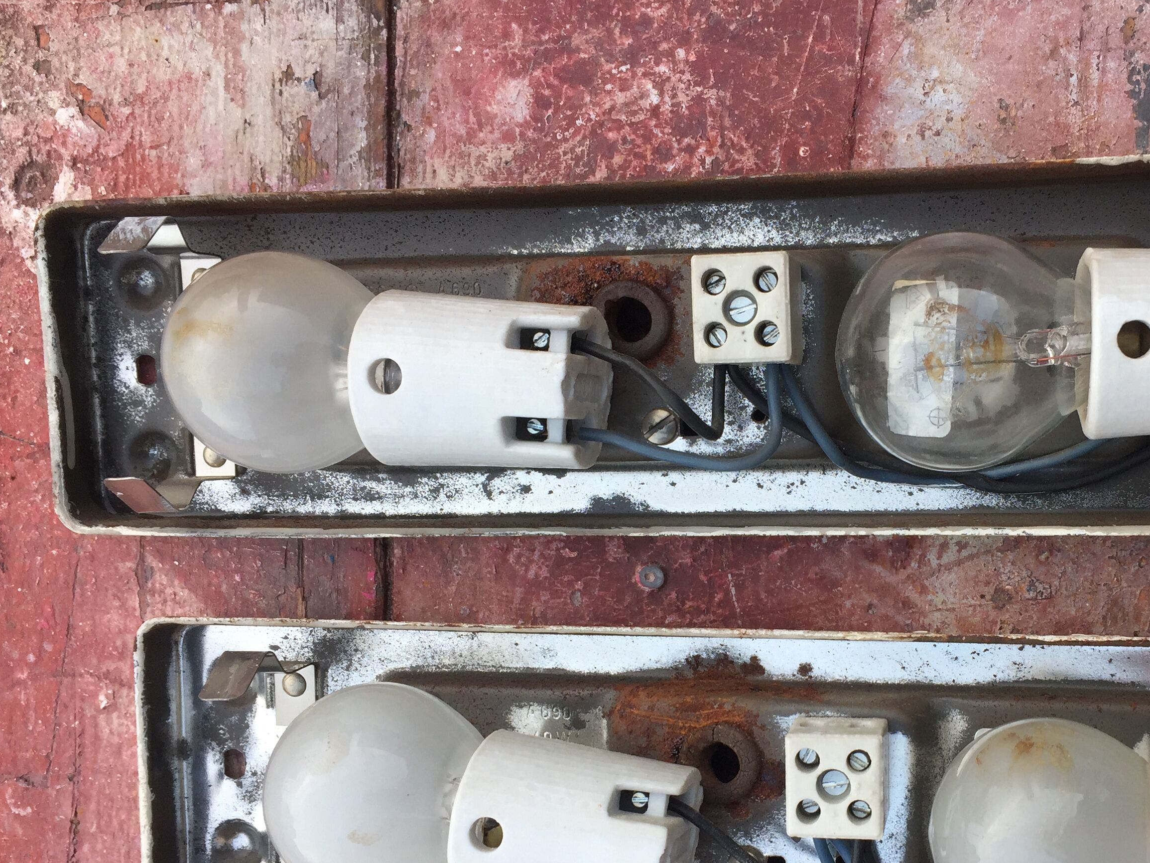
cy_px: 561
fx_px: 1362
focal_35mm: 41
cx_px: 776
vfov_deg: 34.9
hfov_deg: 45.0
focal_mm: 4.15
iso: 32
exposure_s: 1/100
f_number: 2.2
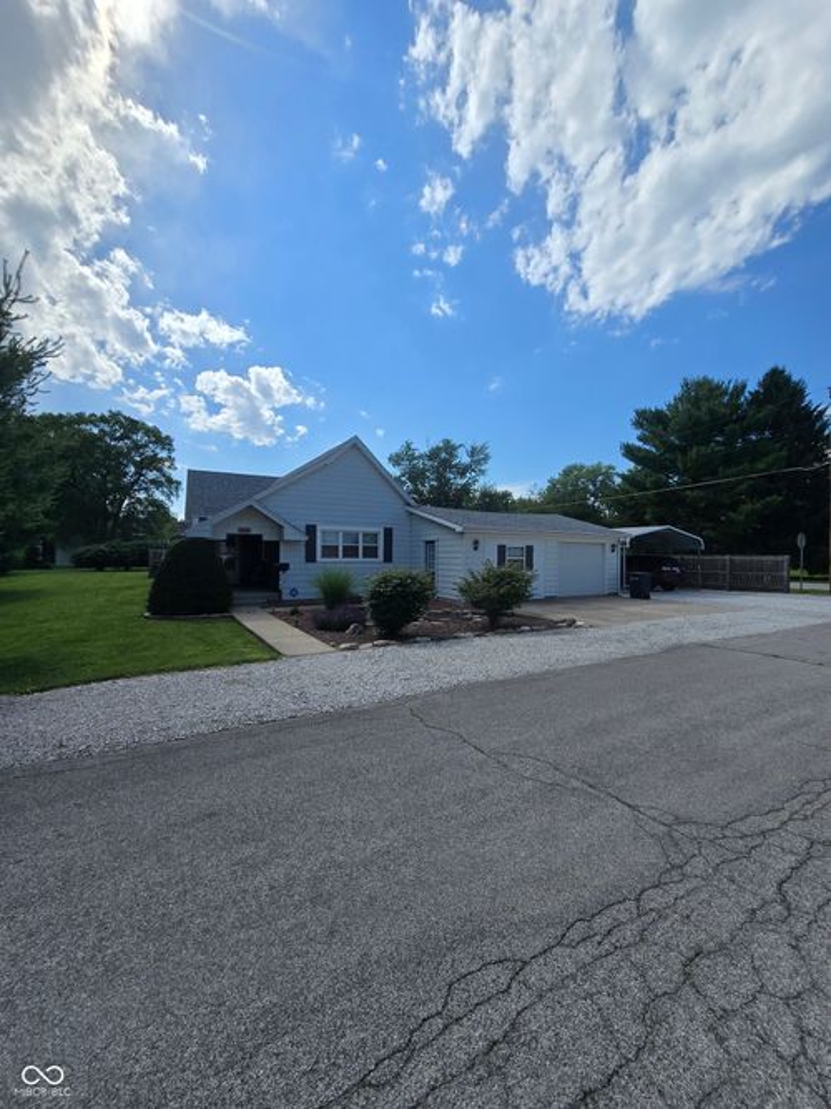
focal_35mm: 13
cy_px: 554
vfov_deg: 106.2
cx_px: 416
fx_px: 416
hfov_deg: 89.9
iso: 50
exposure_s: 1/4566
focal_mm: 2.2
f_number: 2.2
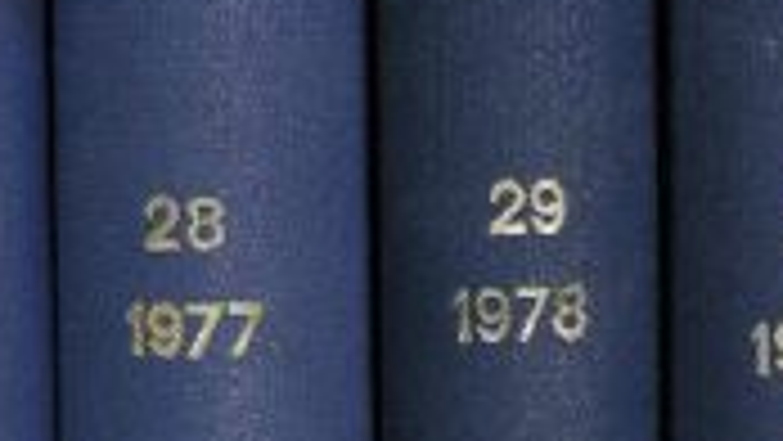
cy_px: -56
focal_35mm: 116
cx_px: 536
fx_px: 2409
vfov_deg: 10.3
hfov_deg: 18.4
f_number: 3.5
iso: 100
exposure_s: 1/10.6
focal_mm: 6.8
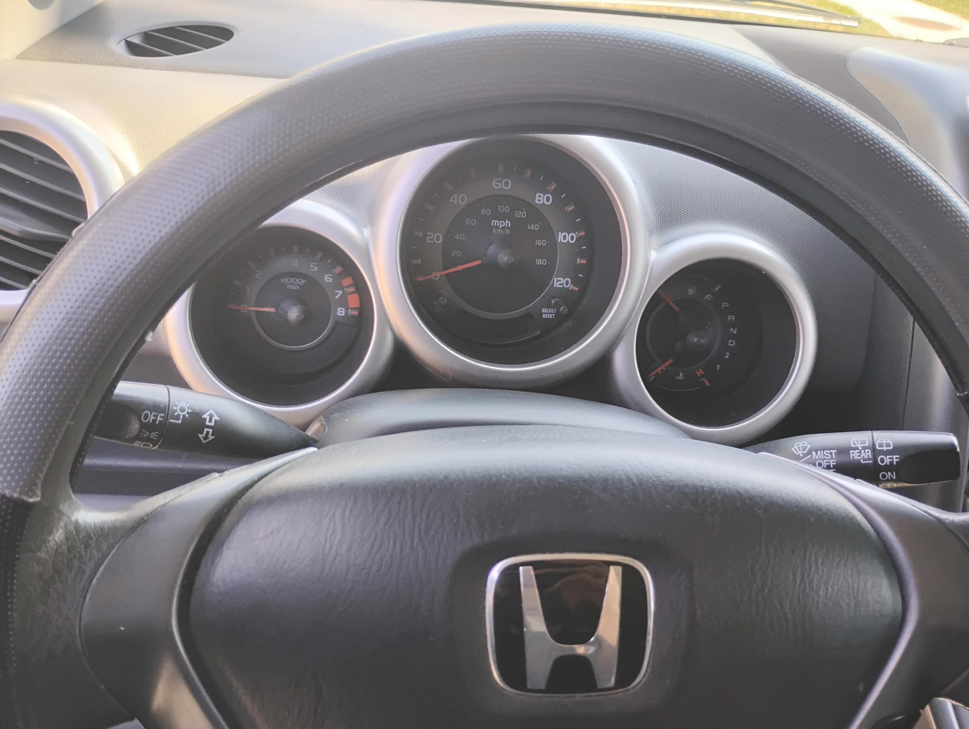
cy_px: 364
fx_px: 785
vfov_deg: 49.9
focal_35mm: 28
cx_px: 484
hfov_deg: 63.4
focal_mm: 4.26
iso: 522
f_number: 1.8
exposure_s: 1/120
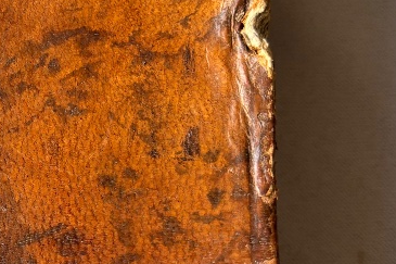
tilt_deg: -83.1
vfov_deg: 15.2
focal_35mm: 89
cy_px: 231
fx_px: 979
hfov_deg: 21.7
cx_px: -38
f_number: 1.6
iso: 100
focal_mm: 5.96
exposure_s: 1/121
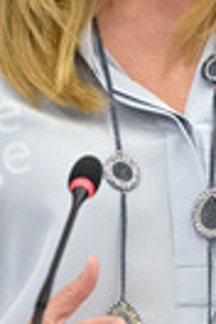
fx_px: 5175
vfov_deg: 3.6
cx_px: 172
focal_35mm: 575
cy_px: 37
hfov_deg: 2.4
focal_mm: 190
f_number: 2.8
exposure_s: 1/640
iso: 4000
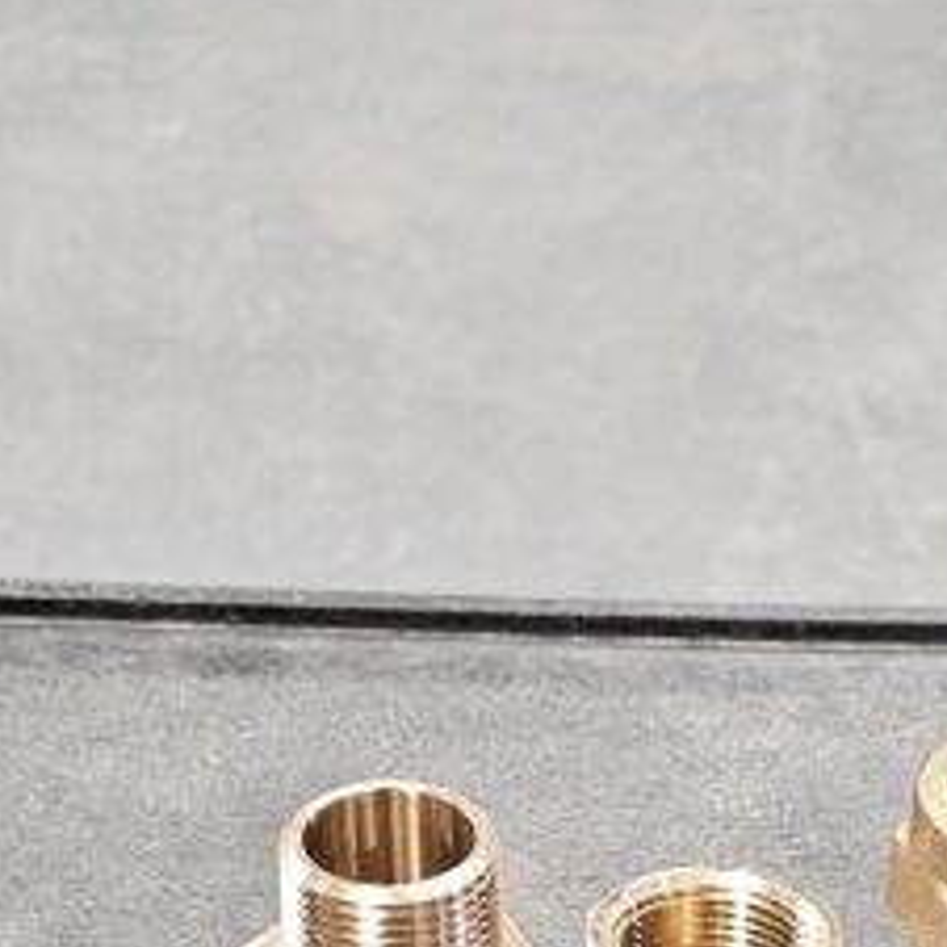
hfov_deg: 18.6
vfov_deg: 17.8
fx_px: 2848
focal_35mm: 92
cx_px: 800
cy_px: 1182
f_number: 1.8
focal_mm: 5.4
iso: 640
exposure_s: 1/60
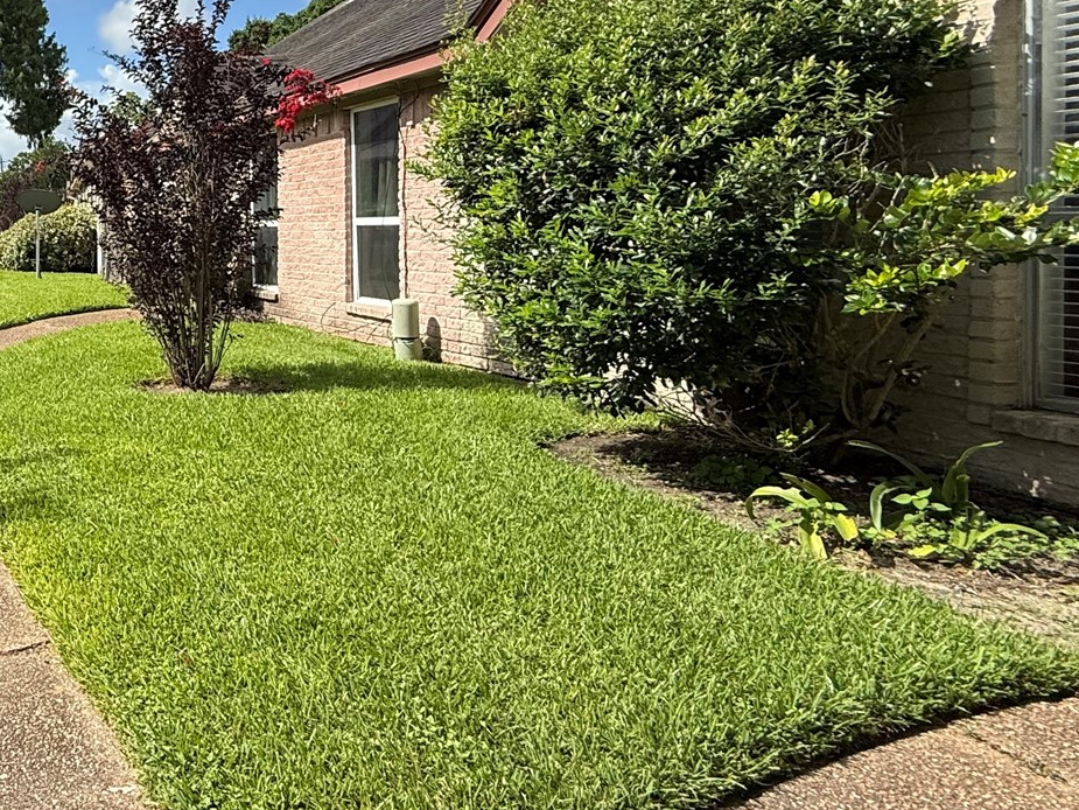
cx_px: -114
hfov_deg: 44.3
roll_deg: +0.4
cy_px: 247
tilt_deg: -0.8
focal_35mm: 31
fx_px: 966
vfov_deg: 44.5
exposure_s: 1/1613
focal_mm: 2.22
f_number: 2.2
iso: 50
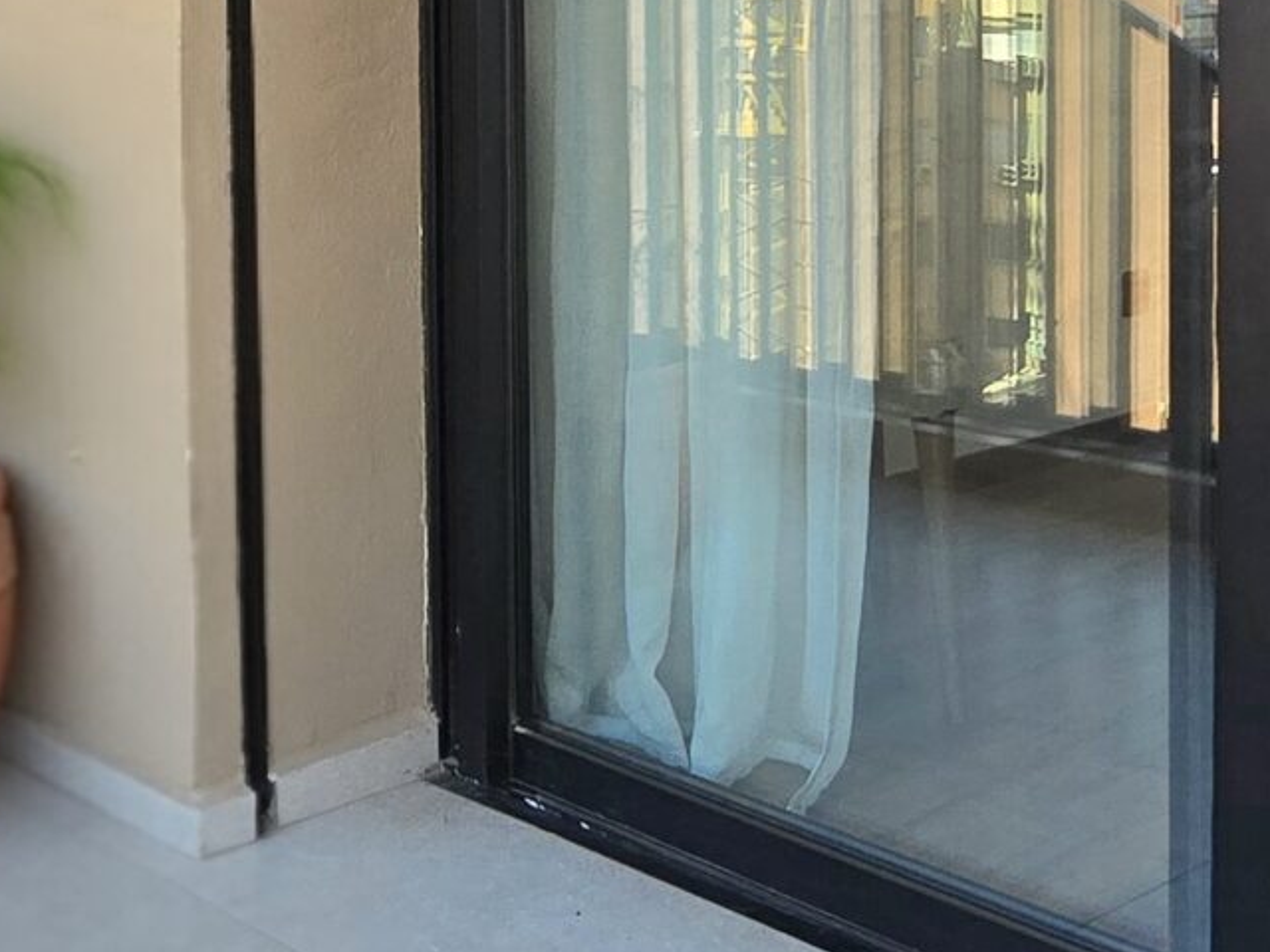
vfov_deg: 26.9
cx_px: 514
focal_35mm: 52
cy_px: 69
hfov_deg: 36.7
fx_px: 1908
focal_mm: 2.2
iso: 125
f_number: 2.2
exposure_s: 1/769
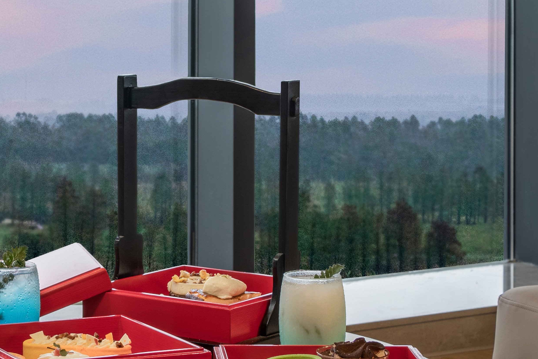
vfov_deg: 12.1
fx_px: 1689
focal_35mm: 113
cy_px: 51
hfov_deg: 17.8
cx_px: 60
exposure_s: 1/200
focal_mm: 35
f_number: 9
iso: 160
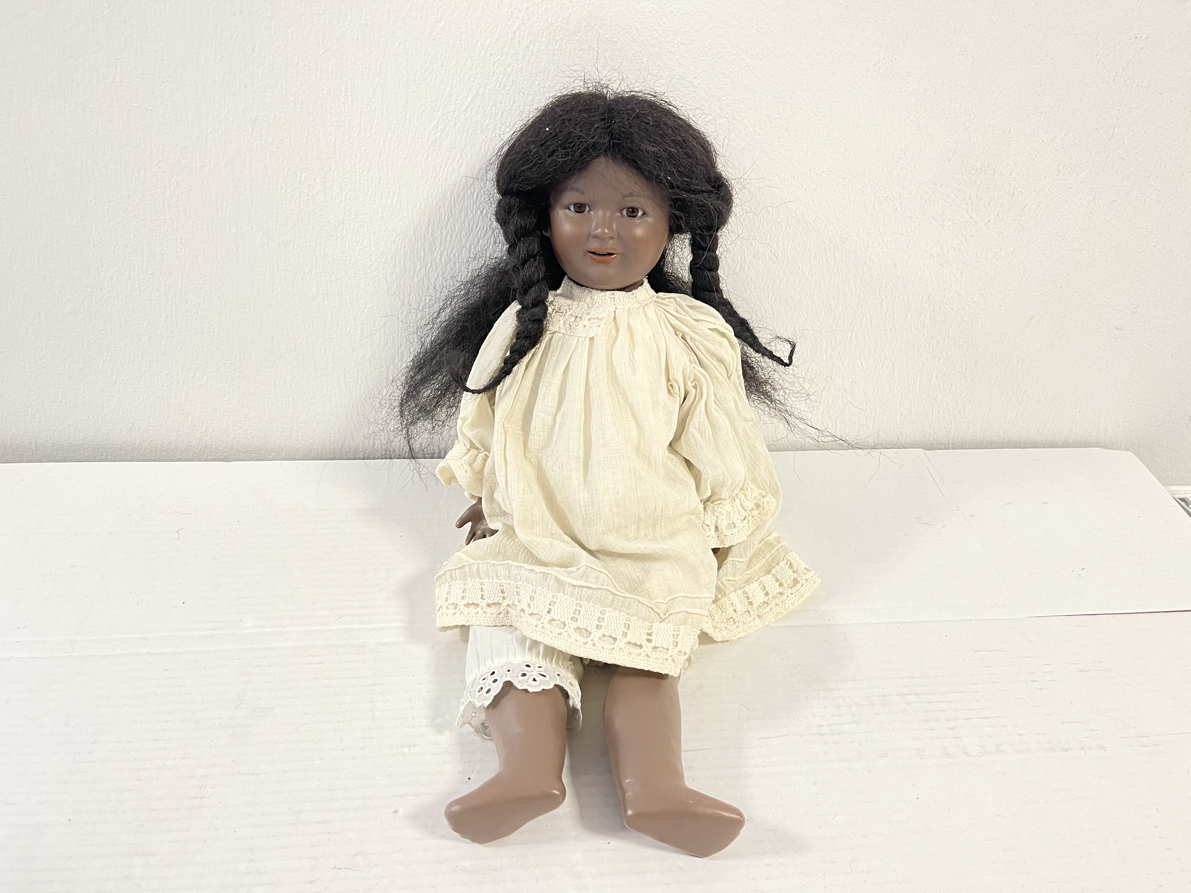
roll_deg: -2.3
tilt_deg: -29.5
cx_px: 596
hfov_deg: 69.4
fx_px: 860
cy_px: 446
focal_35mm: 25
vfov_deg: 54.9
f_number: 1.6
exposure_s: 1/50
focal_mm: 5.1
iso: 125
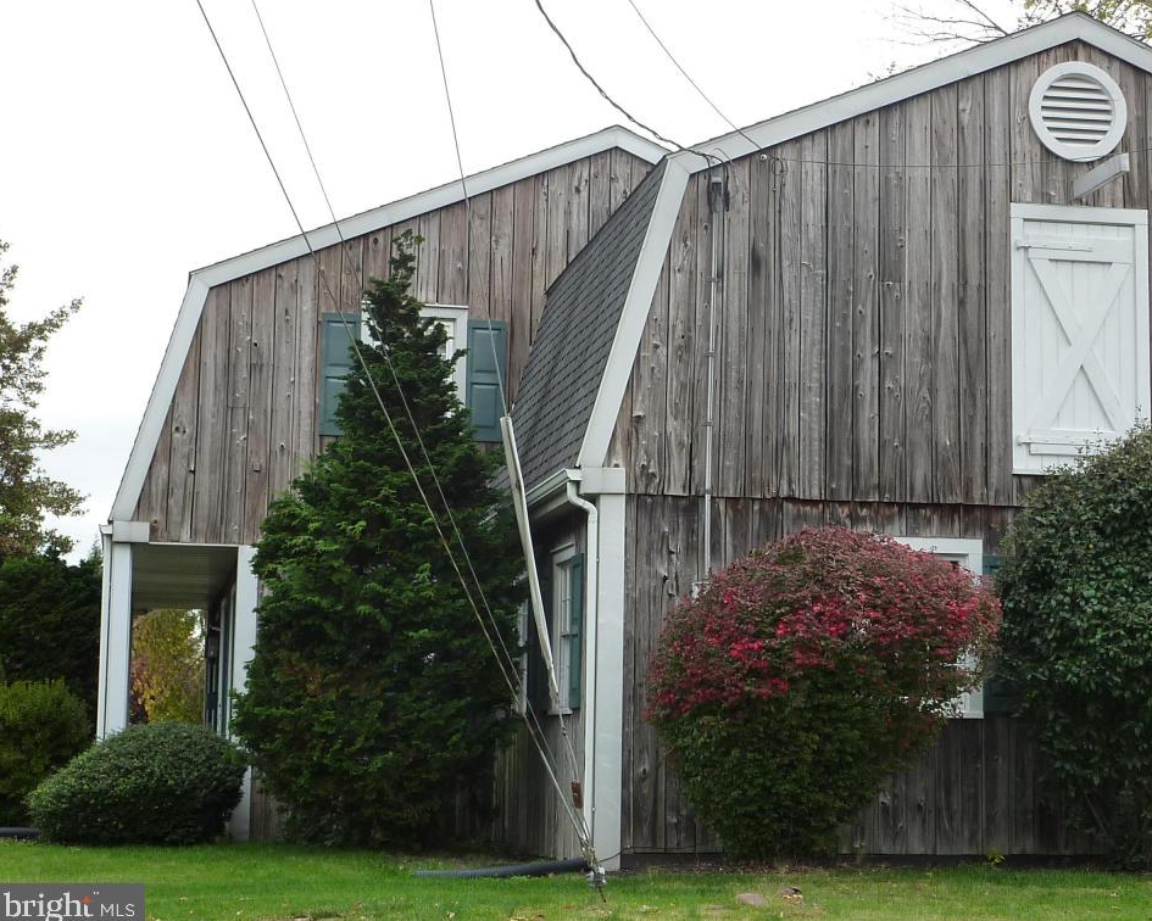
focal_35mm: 73
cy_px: 465
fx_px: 2489
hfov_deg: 26.1
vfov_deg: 21.0
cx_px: 617
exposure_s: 1/125
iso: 125
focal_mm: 7.9
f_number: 4
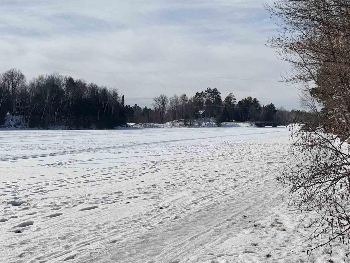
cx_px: 293
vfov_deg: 27.0
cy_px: 25
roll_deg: +0.9
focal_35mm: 52
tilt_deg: +12.0
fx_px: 526
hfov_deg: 35.3
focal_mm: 6.76
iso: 80
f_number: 1.78
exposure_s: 1/9091
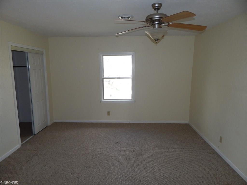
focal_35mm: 22
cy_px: 92
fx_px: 157
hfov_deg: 76.4
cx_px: 124
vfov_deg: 61.1
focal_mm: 4
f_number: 3
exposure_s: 1/125
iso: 125
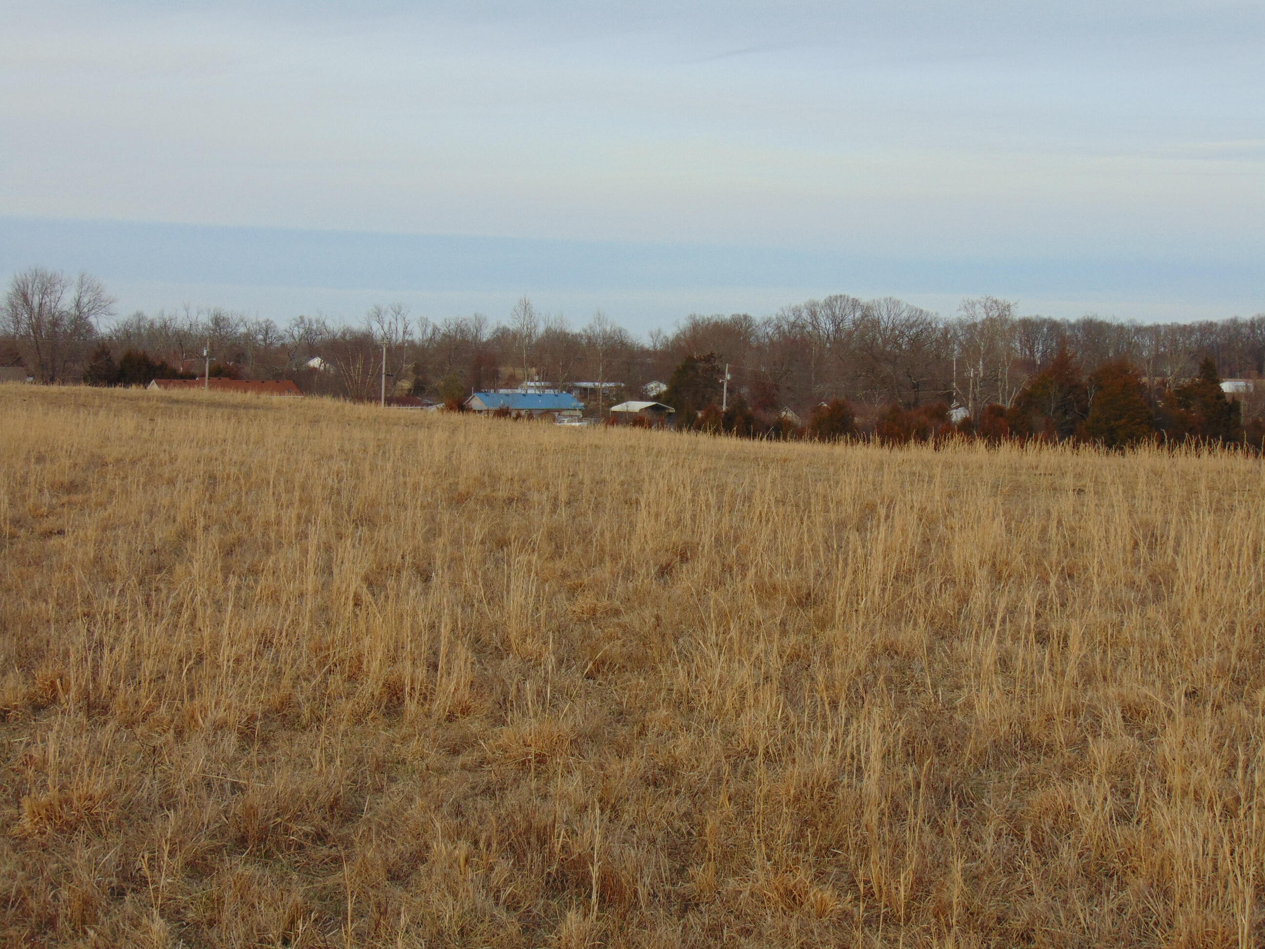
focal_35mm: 60
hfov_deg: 32.2
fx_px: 2193
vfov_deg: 24.4
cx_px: 632
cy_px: 474
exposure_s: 1/320
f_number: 3.6
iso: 80
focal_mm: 10.8
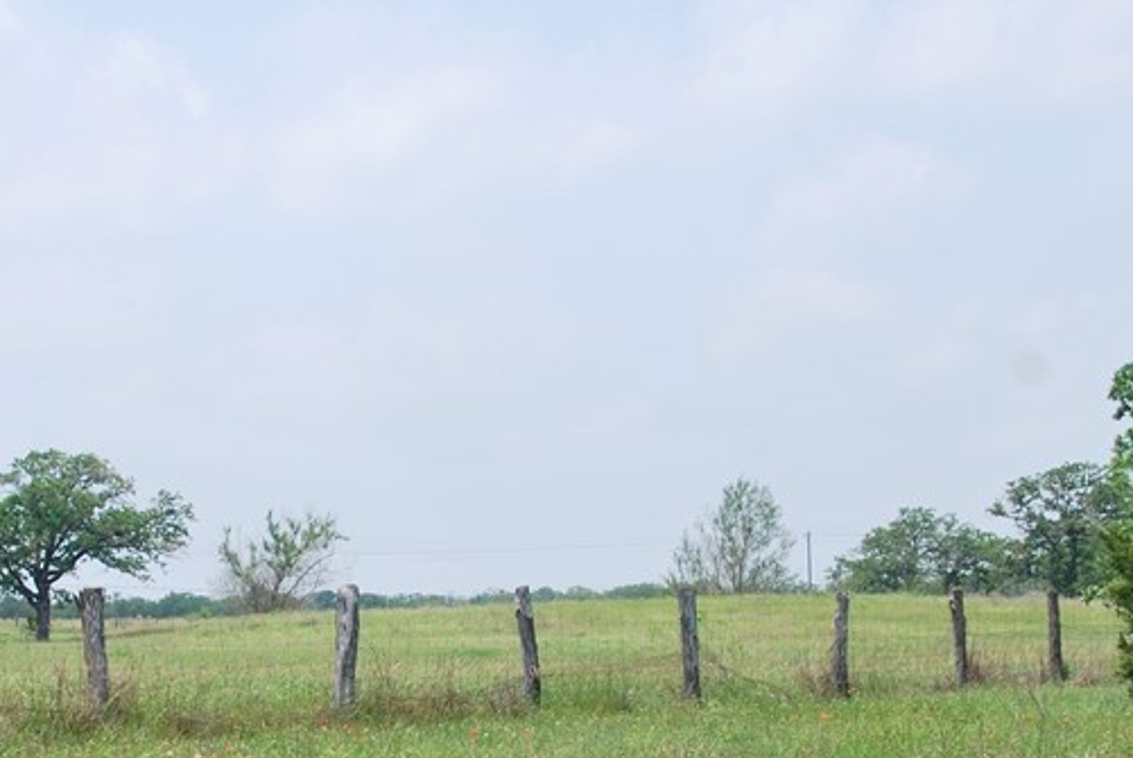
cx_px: 460
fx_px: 2963
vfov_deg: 14.4
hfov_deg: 21.6
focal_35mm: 94
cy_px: 679
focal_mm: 29
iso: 100
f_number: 8
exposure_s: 1/250
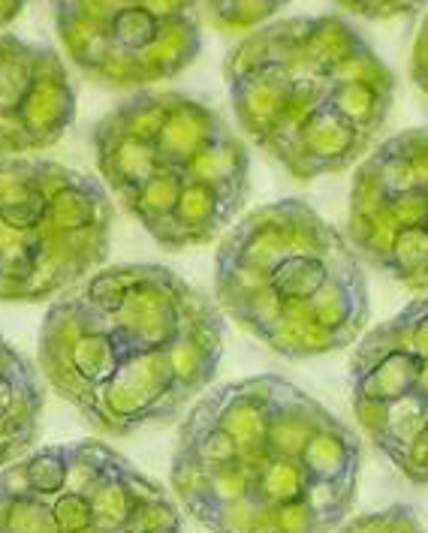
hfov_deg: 7.7
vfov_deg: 9.6
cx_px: 219
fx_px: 3177
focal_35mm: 201
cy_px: 455
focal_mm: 10.29
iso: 160
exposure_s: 1/100
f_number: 3.5
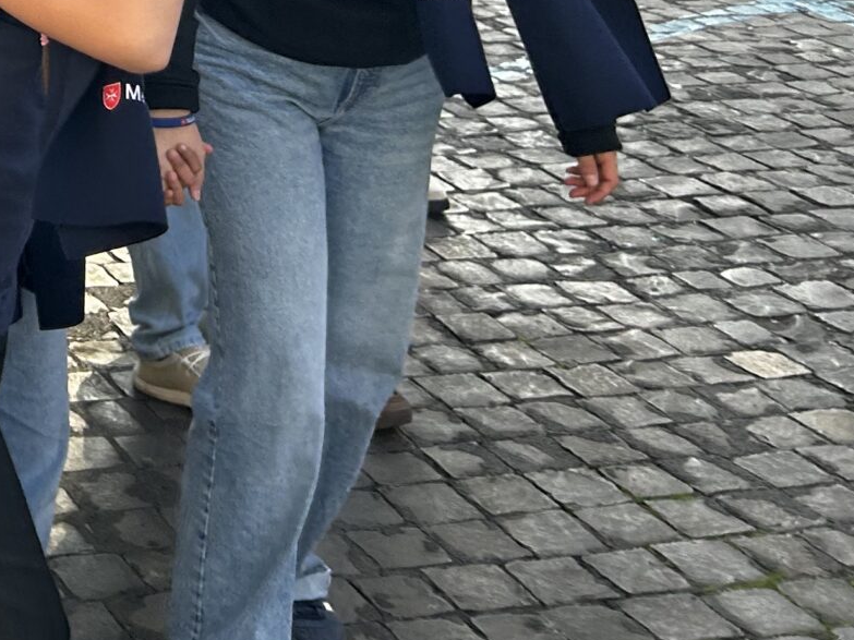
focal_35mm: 85
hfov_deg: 19.9
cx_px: -430
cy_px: -304
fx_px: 2097
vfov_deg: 16.0
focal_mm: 5.7
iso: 50
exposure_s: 1/597
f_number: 1.5
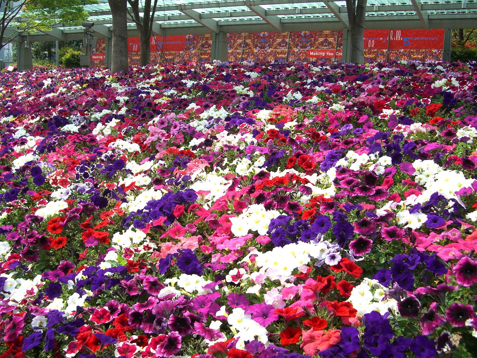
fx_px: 524
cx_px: 238
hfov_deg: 49.0
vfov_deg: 37.7
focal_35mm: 38
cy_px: 179
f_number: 2.8
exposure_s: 1/500
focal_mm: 7.9
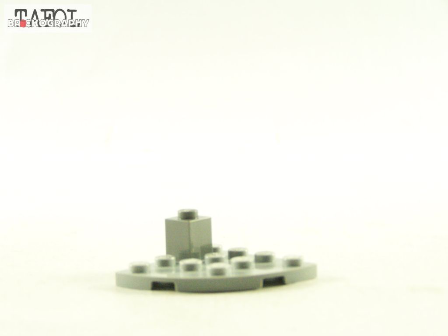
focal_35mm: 75
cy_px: 168
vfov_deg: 19.6
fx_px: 971
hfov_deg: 26.0
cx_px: 224
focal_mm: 12.4
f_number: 3.2
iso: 400
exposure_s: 1/60
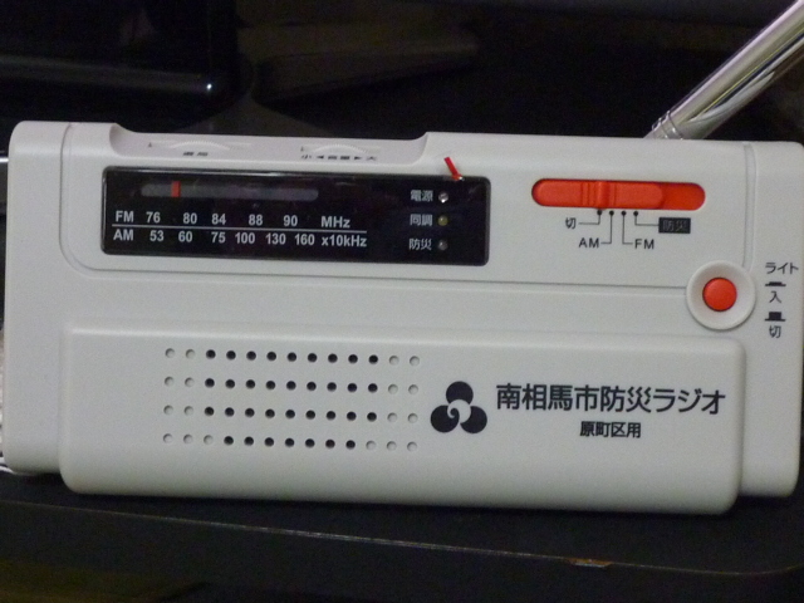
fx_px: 1370
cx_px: 402
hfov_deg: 32.7
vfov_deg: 24.8
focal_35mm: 59
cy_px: 302
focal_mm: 5.3
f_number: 3.4
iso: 400
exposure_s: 1/10
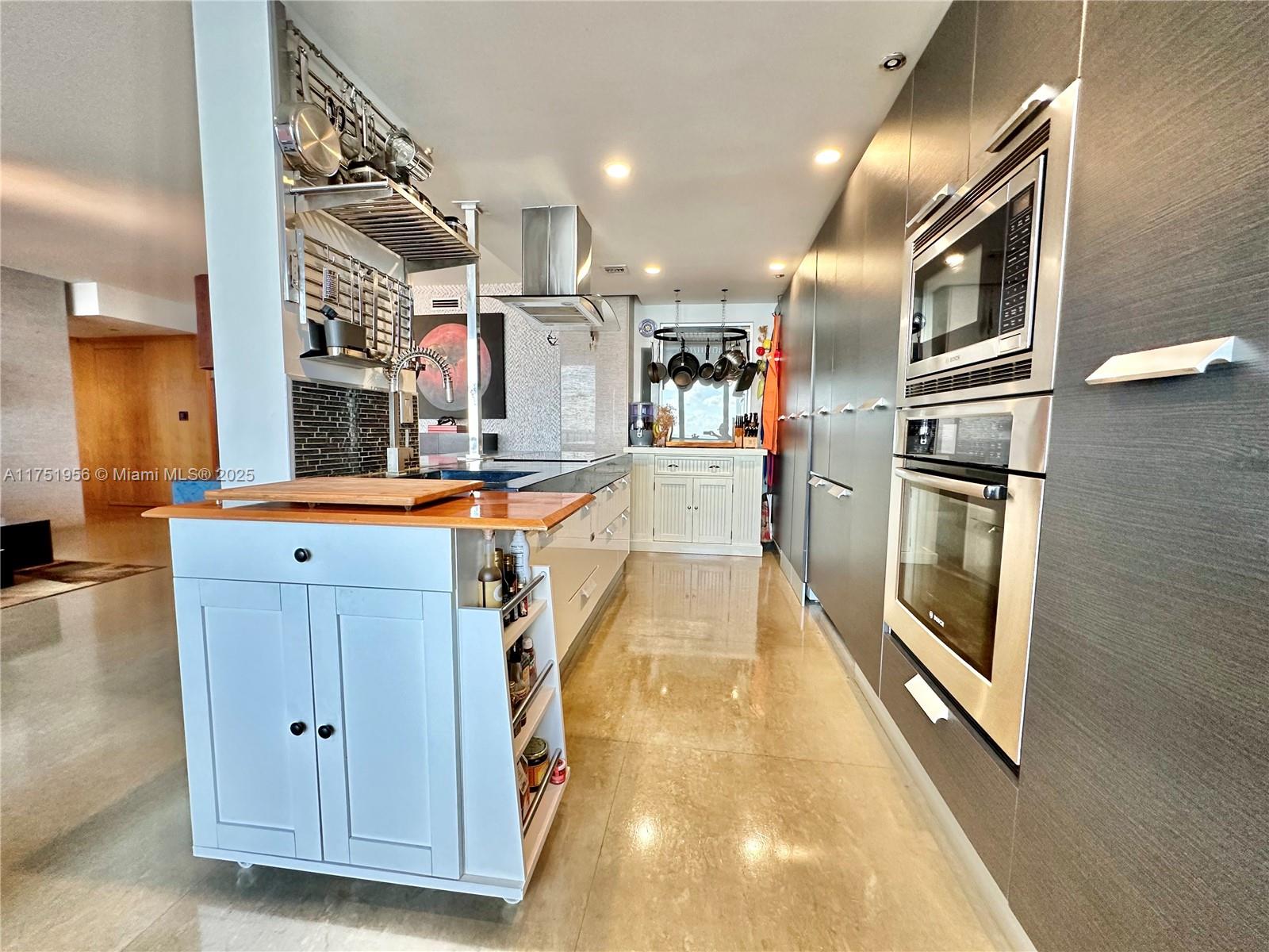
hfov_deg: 102.1
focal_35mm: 14
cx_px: 634
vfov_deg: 85.7
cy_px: 476
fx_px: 513
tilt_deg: -5.5
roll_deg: -0.9
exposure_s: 1/120
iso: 320
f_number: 2.2
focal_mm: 2.22
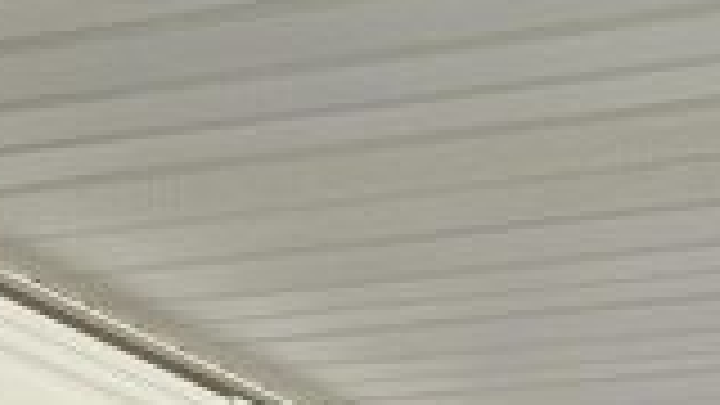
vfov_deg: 9.4
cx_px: 842
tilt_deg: -4.1
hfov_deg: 18.7
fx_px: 2081
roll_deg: +1.0
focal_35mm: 109
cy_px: 1100
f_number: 1.78
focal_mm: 6.86
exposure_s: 1/634
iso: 80
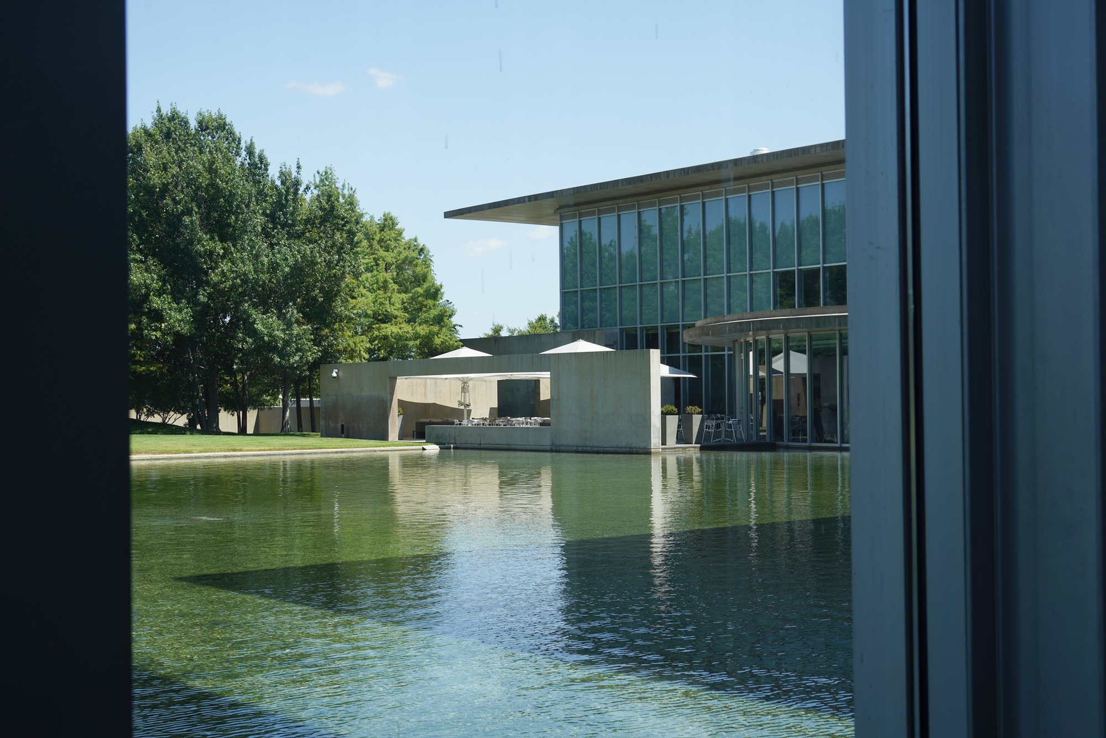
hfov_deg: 40.3
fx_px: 1506
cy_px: 369
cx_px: 553
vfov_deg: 27.5
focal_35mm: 49
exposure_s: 1/100
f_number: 11
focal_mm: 49
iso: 100
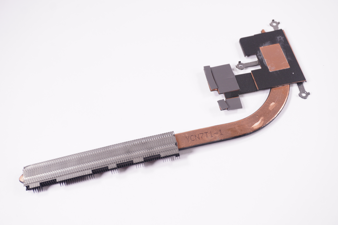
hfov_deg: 35.1
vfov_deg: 23.7
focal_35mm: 57
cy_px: 112
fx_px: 535
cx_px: 169
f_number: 6.3
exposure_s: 1/200
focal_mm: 38
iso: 400
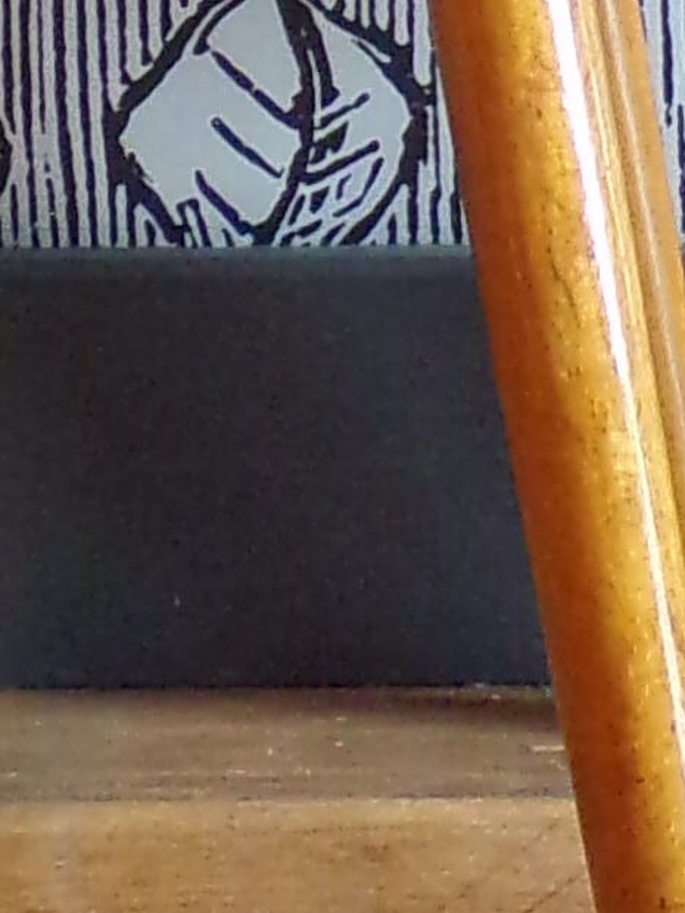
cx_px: 823
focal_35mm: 238
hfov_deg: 6.2
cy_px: -859
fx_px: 6280
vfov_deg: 8.0
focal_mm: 5.8
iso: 323
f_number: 3.2
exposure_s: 1/17
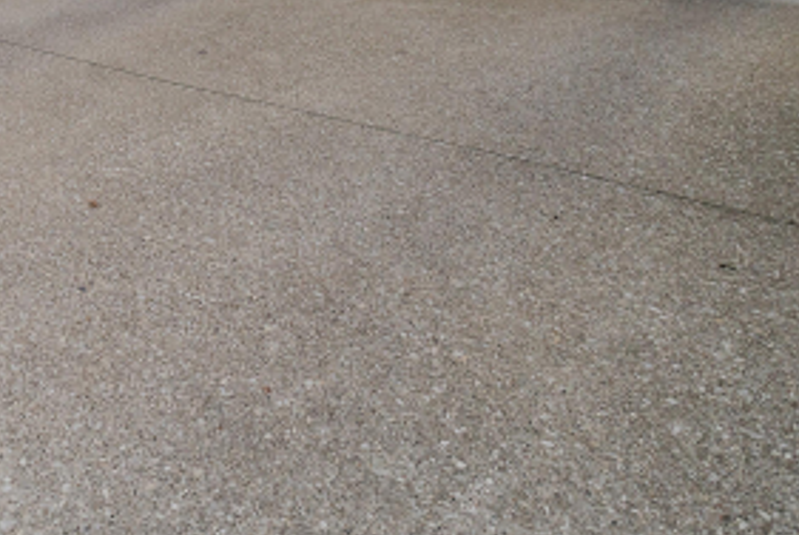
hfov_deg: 40.8
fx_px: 889
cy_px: -125
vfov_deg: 28.6
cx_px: -40
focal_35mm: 40
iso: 400
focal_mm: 10
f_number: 11
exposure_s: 1/640
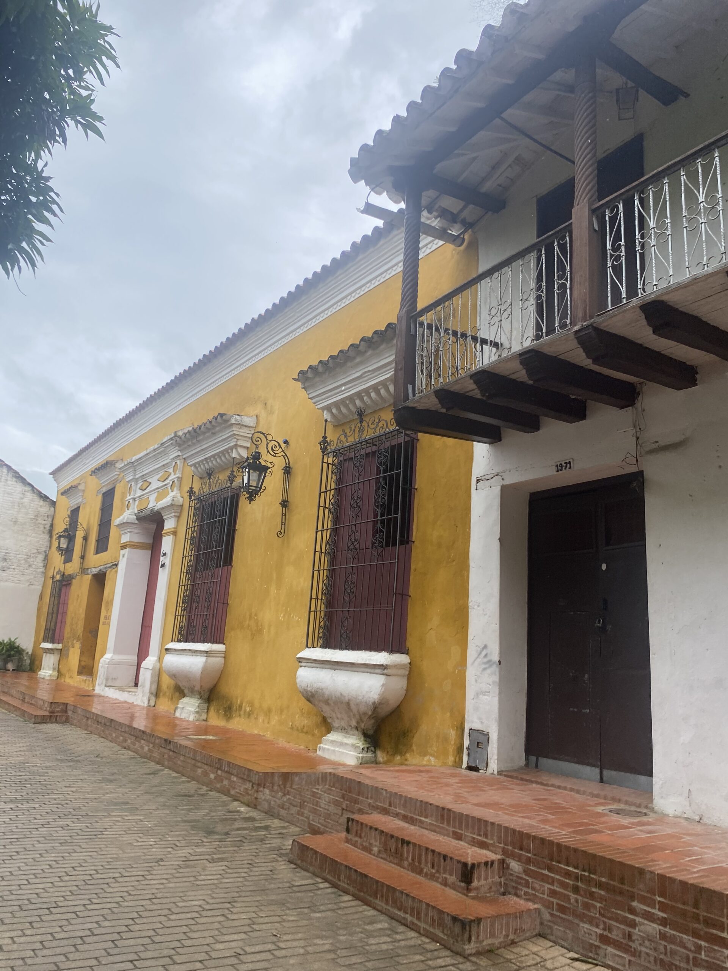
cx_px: 364
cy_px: 486
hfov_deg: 53.1
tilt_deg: +11.1
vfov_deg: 67.3
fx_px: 729
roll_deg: -3.3
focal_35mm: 26
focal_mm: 4.25
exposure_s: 1/527
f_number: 1.8
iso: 32
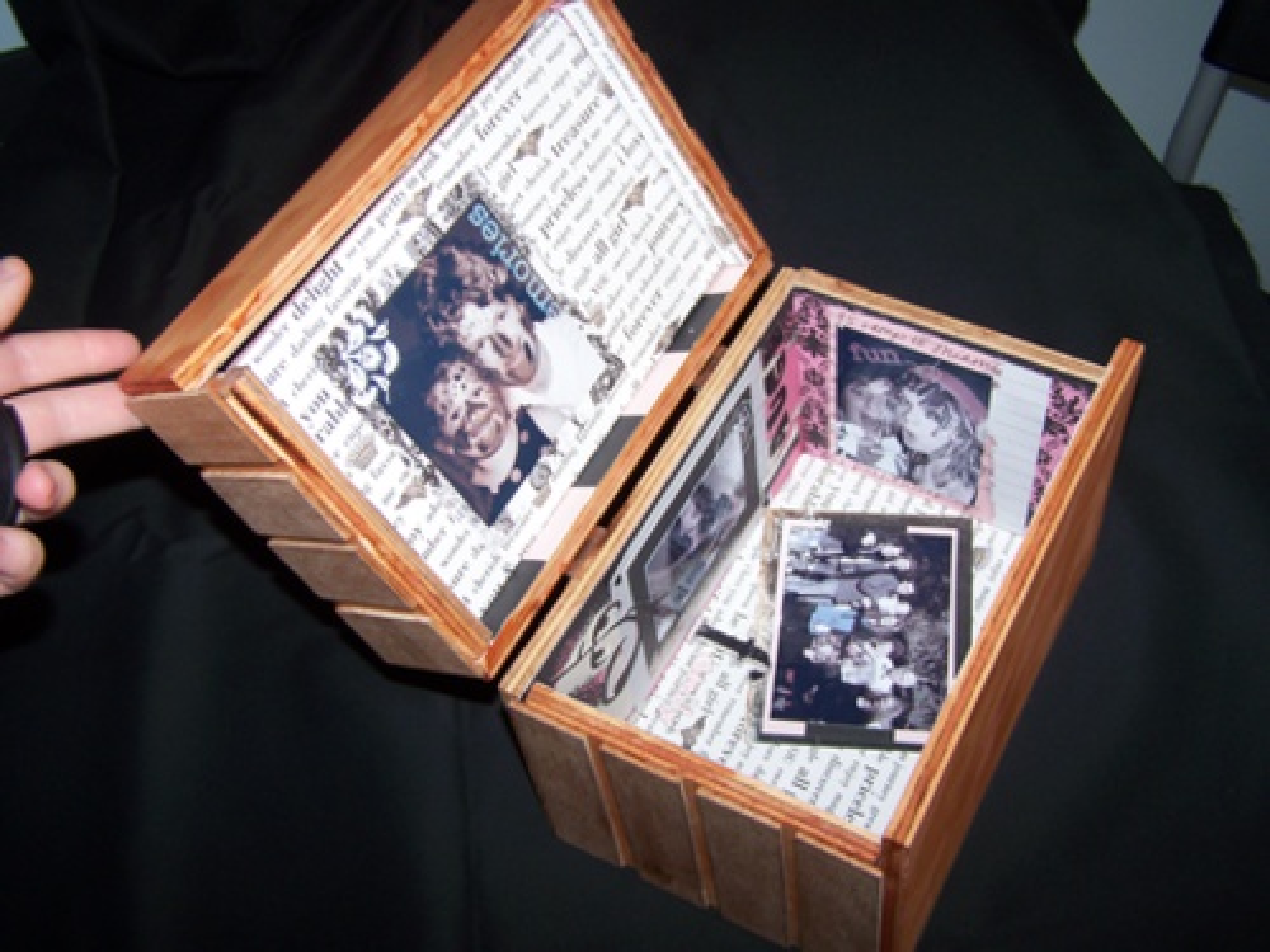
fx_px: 1394
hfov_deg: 49.0
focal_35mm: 38
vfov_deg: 37.7
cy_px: 476
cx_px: 635
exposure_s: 1/60
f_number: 2.8
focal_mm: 6.3
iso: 80
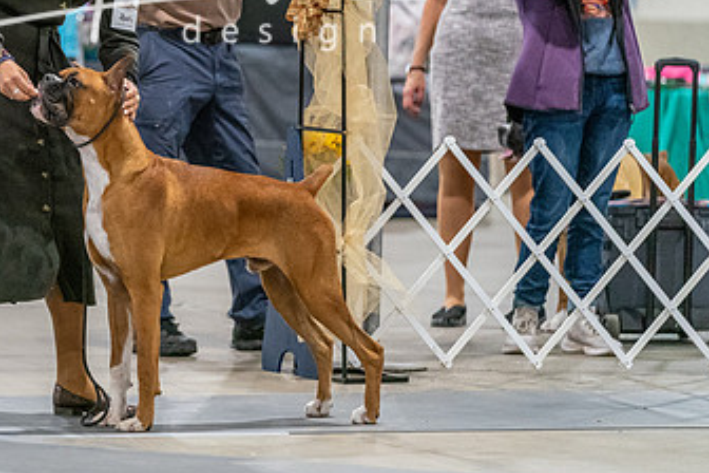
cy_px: 96
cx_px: 114
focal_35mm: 273
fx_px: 5376
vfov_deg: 5.0
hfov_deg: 7.5
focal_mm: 158
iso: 6400
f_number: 3.5
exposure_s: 1/250
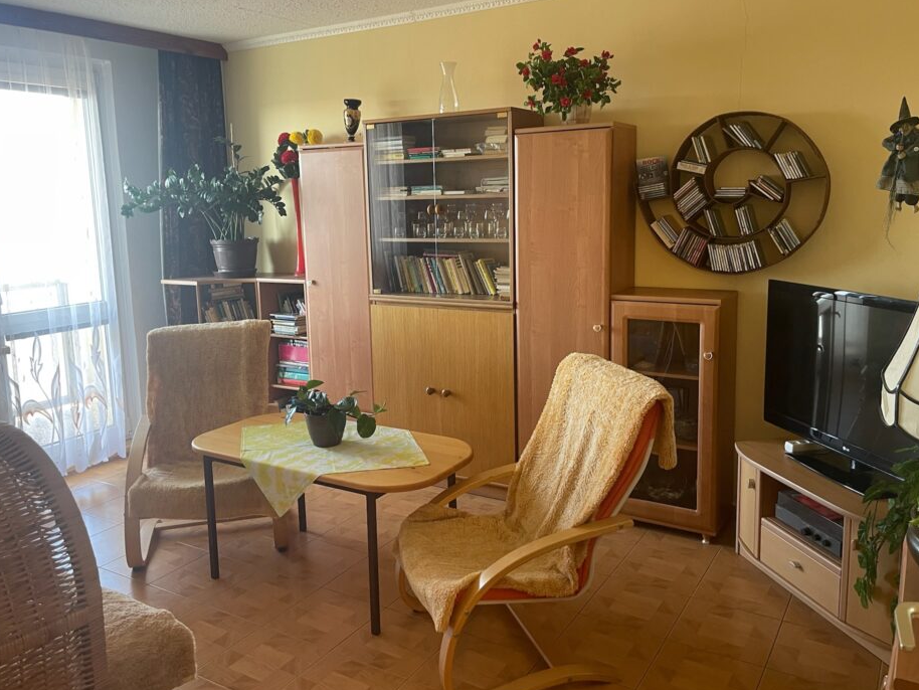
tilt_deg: -8.7
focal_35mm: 28
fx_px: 744
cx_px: 439
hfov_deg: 63.4
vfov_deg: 49.7
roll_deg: +2.1
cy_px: 316
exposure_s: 1/50
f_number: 1.6
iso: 125
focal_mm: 5.1
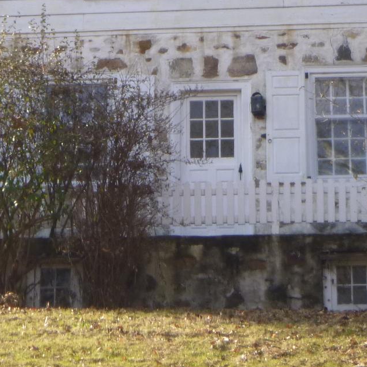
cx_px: 92
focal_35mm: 143
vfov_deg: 12.1
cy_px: -14
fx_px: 1715
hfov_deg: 12.2
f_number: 4.9
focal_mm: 9
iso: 100
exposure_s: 1/125
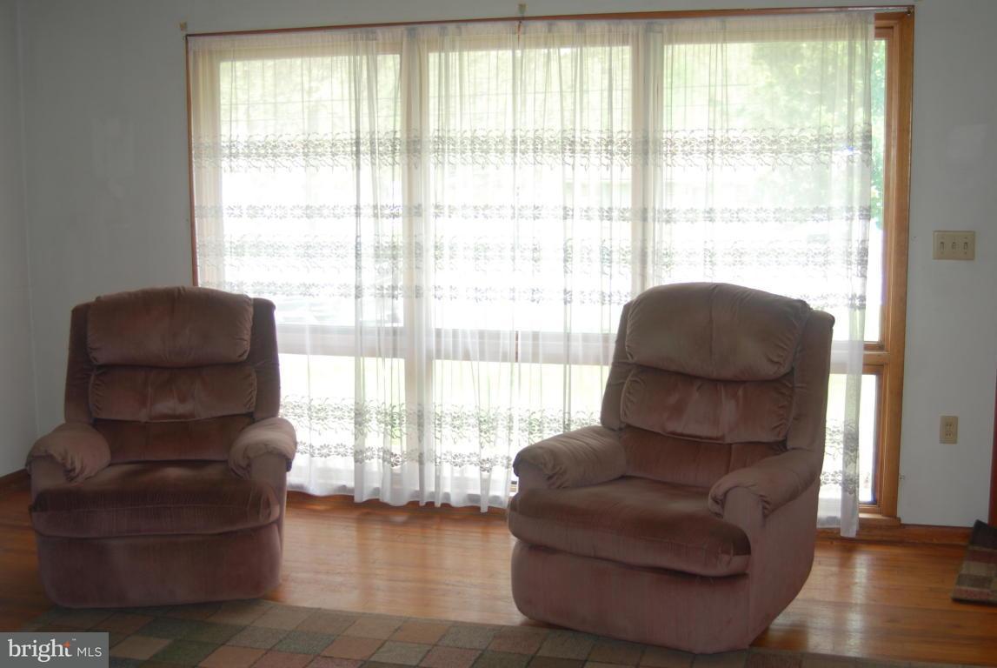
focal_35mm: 42
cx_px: 498
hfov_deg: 46.3
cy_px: 334
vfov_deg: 32.0
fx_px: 1165
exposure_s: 1/40
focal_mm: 28
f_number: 3.5
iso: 100
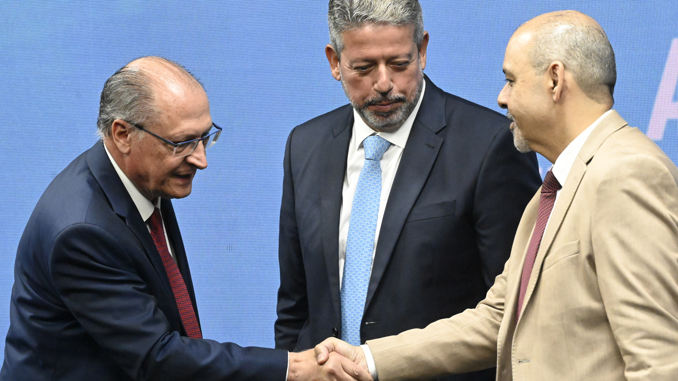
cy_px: 224
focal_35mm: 265
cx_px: 394
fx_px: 4764
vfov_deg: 4.6
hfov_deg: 8.1
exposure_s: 1/125
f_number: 10
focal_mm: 200
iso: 10000
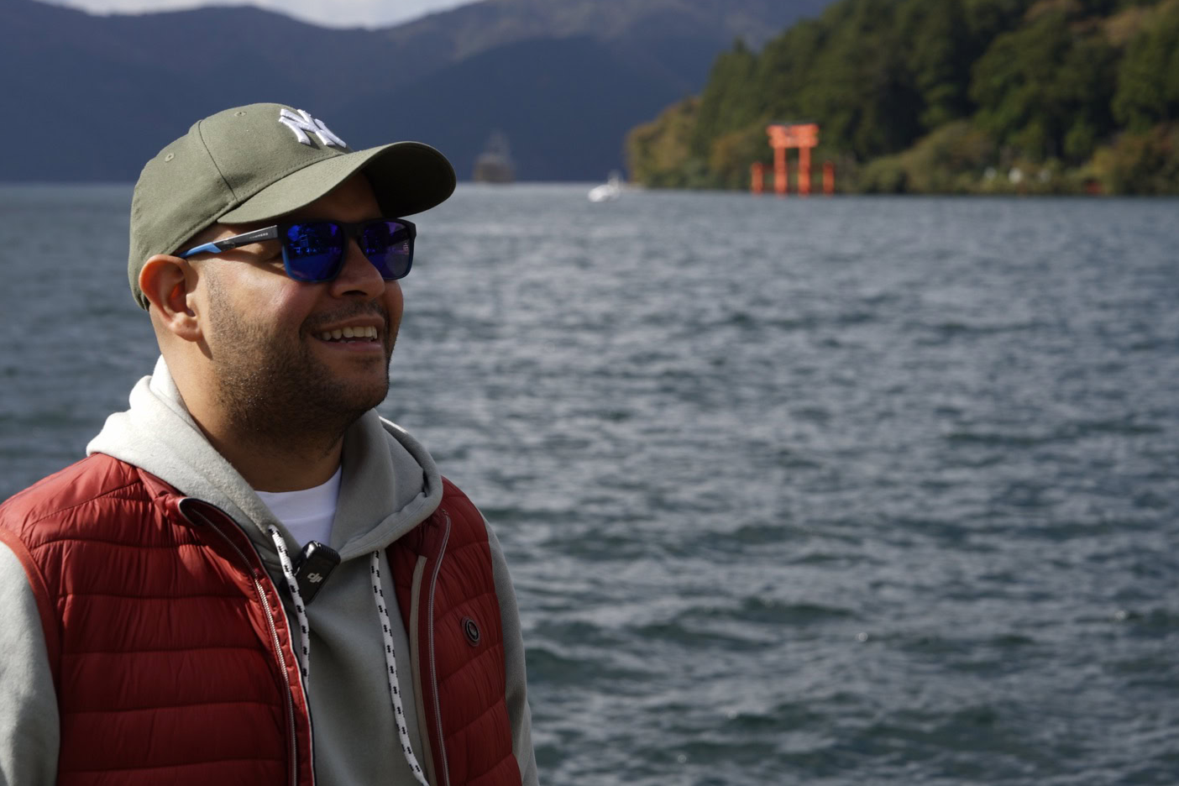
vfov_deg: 14.5
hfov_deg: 21.7
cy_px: 239
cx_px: 644
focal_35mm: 94
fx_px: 3078
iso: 64
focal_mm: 66
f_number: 6.3
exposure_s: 1/250
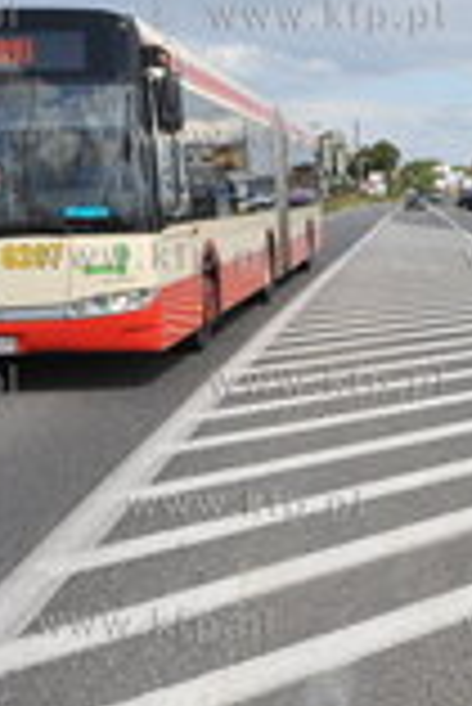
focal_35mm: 61
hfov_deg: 21.4
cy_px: 441
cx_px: 485
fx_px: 1197
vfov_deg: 32.7
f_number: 7.1
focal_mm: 24
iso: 640
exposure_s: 1/2500
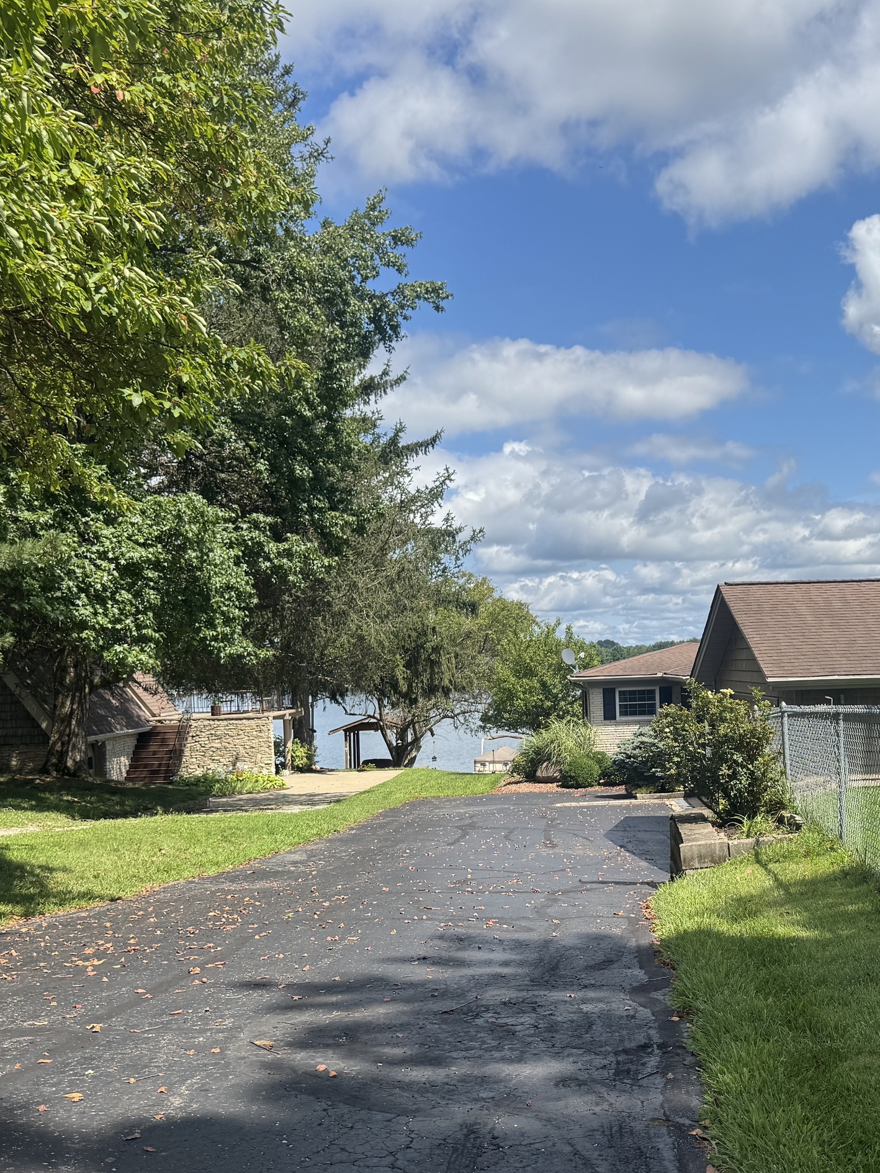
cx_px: 688
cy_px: 702
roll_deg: +2.1
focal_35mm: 39
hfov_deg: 35.8
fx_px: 1322
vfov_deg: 47.6
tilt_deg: -3.3
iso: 80
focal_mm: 6.76
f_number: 1.78
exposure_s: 1/4310
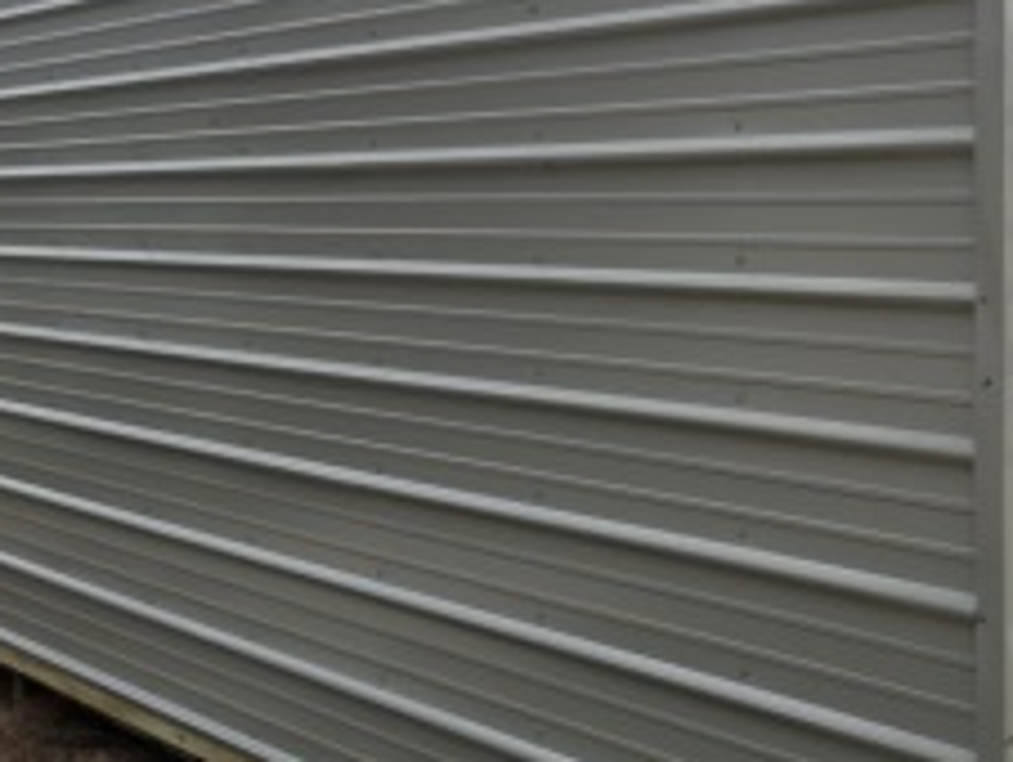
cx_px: 879
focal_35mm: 65
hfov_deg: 28.8
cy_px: 305
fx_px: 1904
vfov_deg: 22.6
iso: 80
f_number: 1.7
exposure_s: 1/5296
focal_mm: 6.3
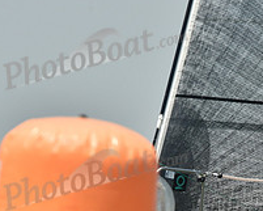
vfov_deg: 1.0
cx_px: 256
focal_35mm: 1622
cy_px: 226
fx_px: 12631
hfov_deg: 1.2
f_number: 9
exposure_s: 1/1000
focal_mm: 600
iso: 320
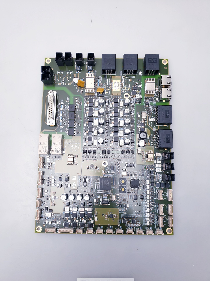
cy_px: 140
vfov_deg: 67.3
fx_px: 210
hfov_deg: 53.1
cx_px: 105
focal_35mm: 26
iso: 64
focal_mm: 4.3
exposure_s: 1/50
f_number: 2.4
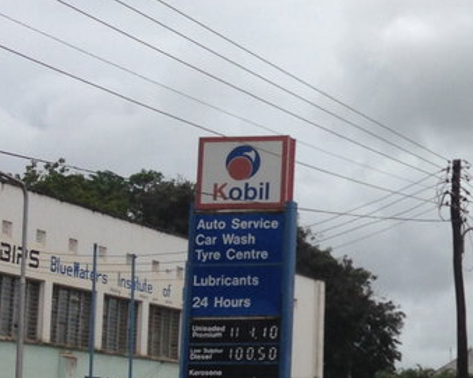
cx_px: 691
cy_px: 243
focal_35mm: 114
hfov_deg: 15.6
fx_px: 1595
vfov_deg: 13.5
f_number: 2.4
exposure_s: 1/3390
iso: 50
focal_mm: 4.12
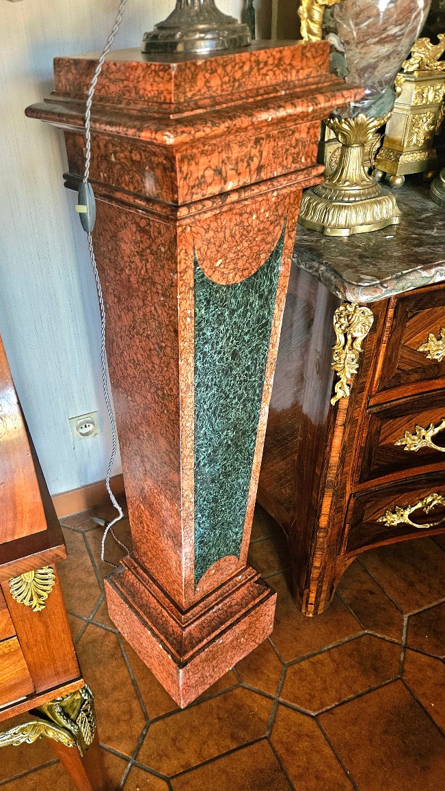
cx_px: 143
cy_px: 393
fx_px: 545
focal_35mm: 26
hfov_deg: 43.7
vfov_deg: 71.9
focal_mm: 5.4
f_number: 1.8
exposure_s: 1/50.3
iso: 500
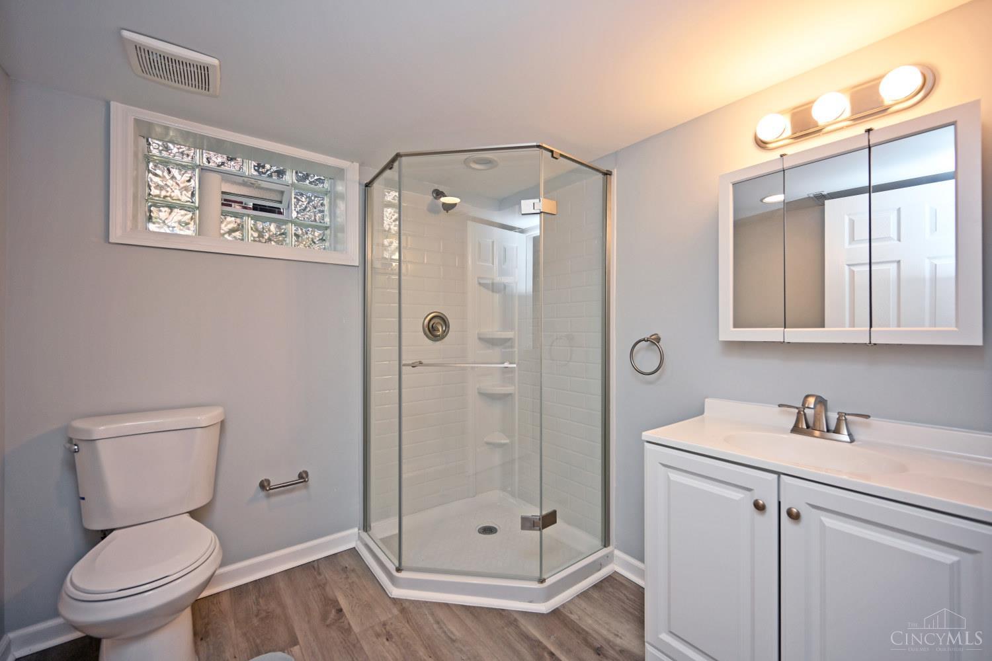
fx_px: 386
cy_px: 330
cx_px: 496
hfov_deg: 104.3
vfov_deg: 81.2
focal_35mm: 14
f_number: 4
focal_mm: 14
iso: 200
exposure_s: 1/60
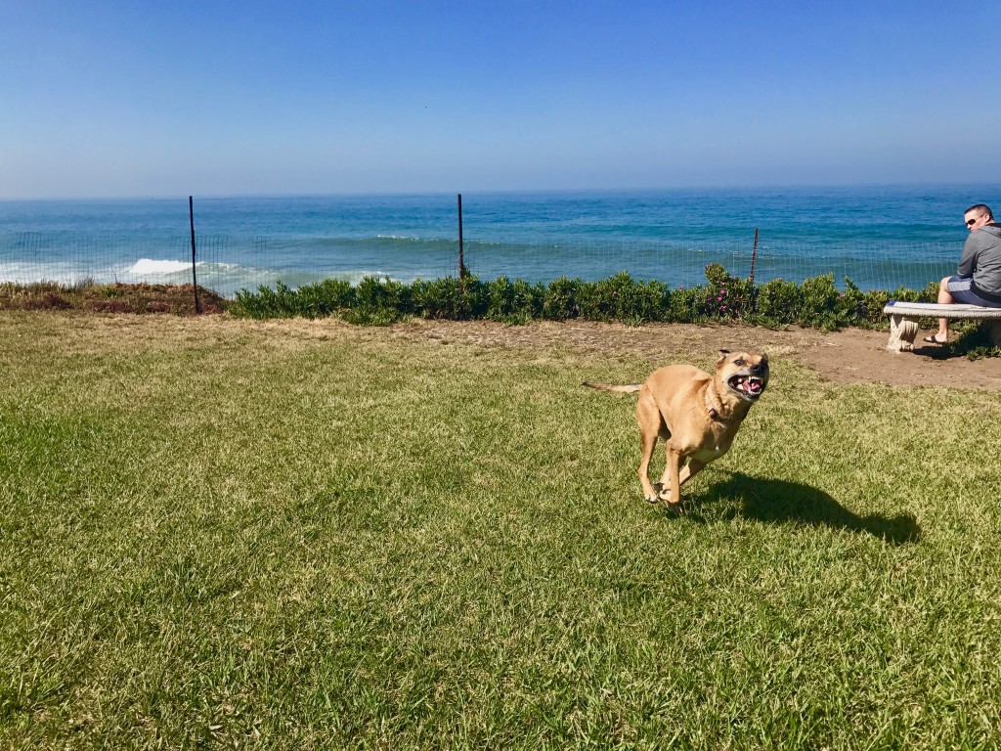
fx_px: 810
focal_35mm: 28
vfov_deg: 49.7
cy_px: 376
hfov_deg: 63.4
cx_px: 500
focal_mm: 3.99
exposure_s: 1/2591
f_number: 1.8
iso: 20
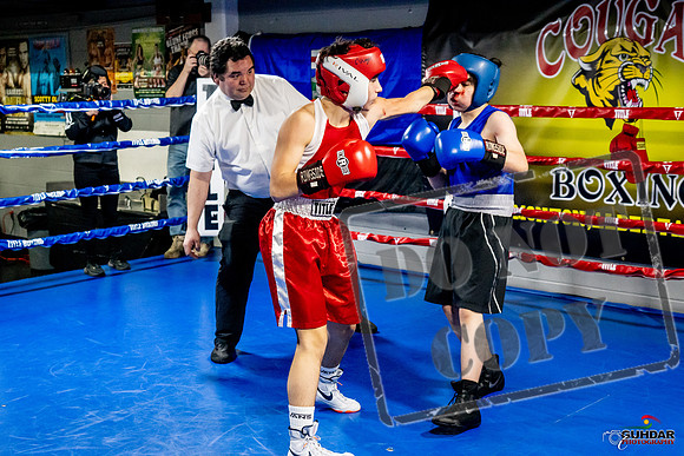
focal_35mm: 52
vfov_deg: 26.0
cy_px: 228
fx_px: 988
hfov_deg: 38.2
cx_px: 342
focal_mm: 35
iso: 5000
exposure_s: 1/800
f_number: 2.8
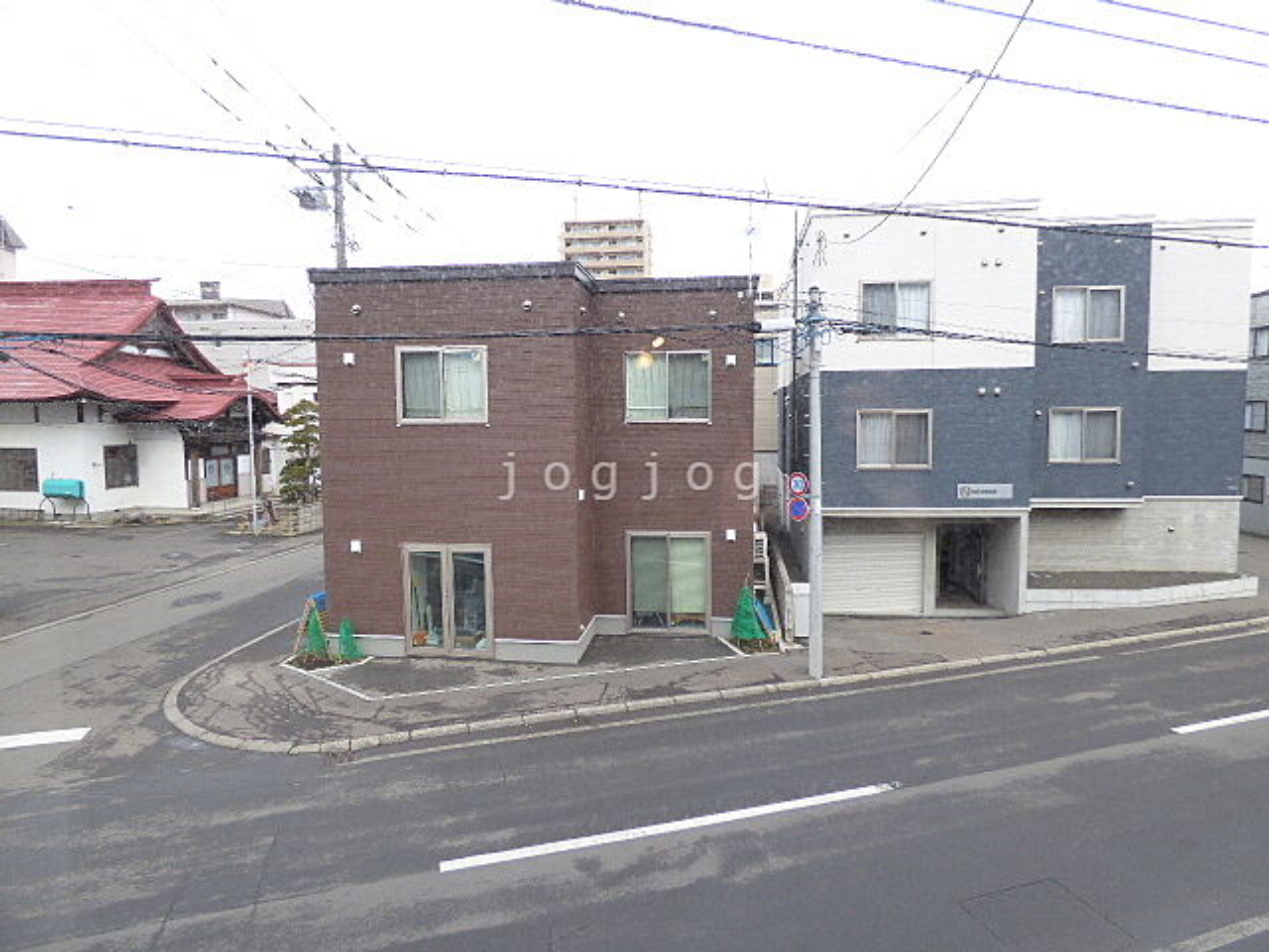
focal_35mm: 20
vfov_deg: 66.0
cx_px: 634
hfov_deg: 81.7
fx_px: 733
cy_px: 476
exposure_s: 1/250
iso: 160
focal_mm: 3.58
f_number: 2.8
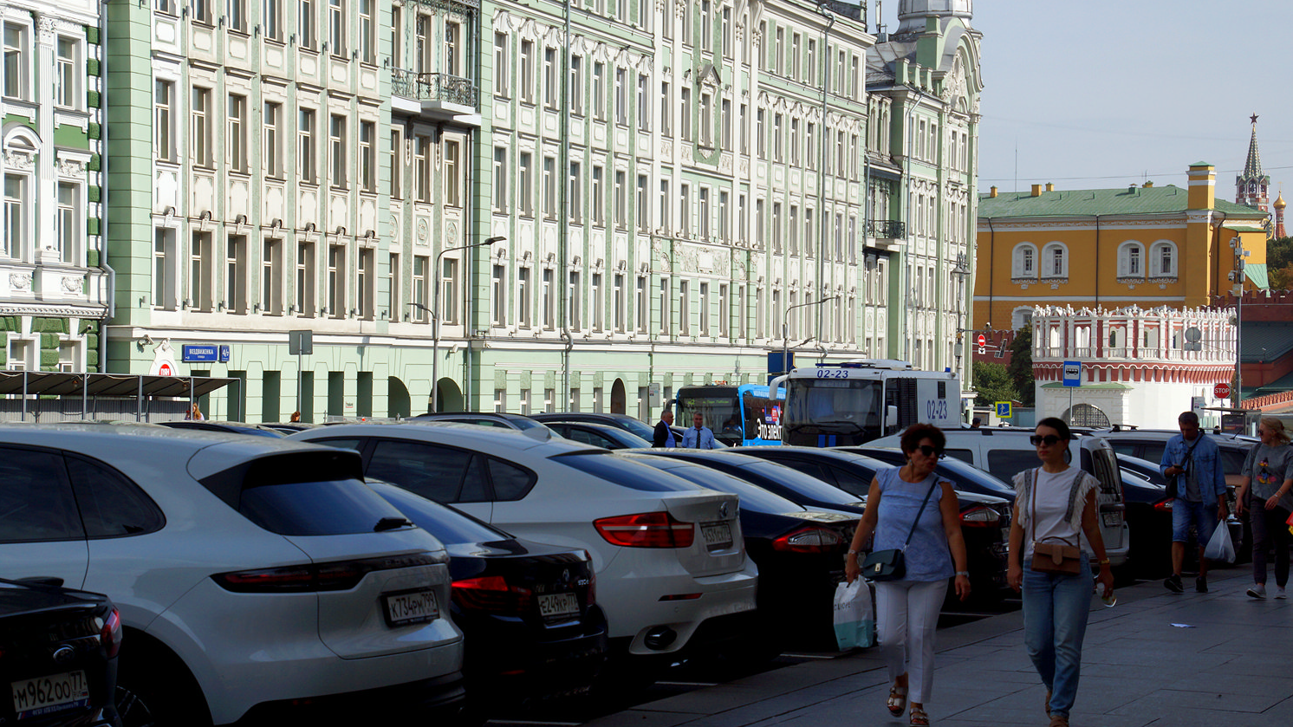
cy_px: 311
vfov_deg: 15.3
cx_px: 645
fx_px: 2708
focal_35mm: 79
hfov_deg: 26.9
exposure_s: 1/500
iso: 100
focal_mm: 50
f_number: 8
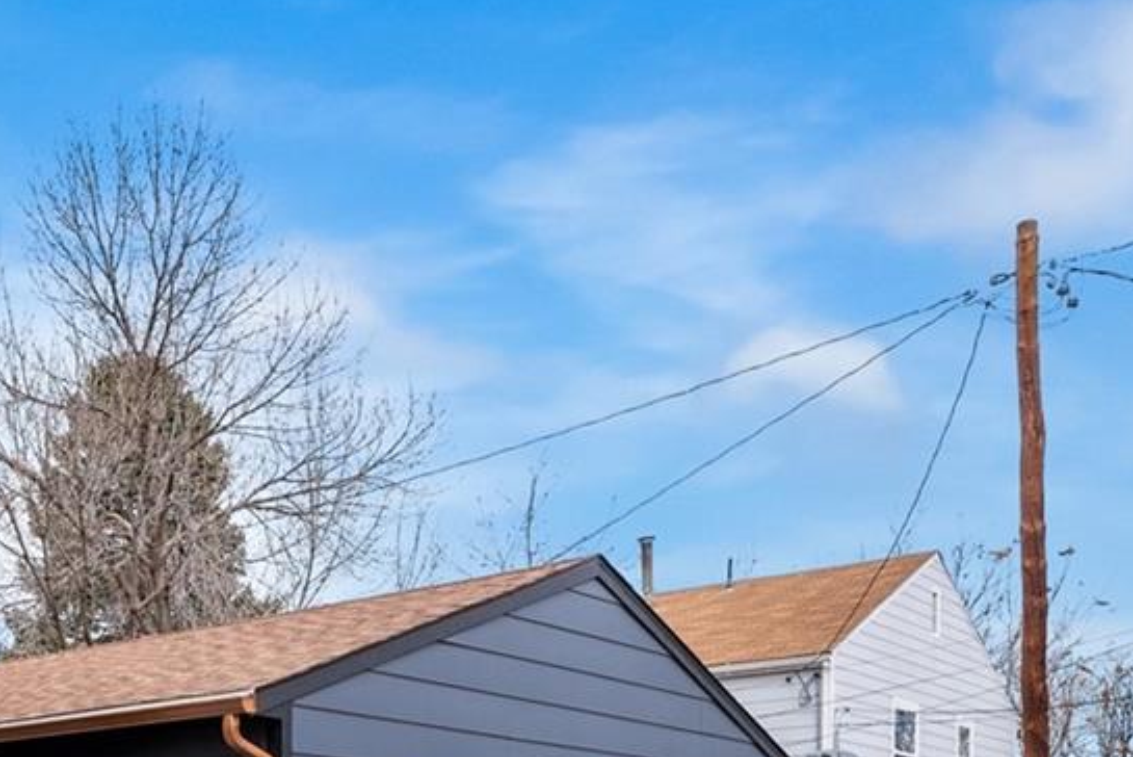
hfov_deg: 37.3
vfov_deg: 25.6
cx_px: -12
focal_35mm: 47
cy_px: 922
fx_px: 1480
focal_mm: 16
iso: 200
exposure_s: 1/1250
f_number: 8
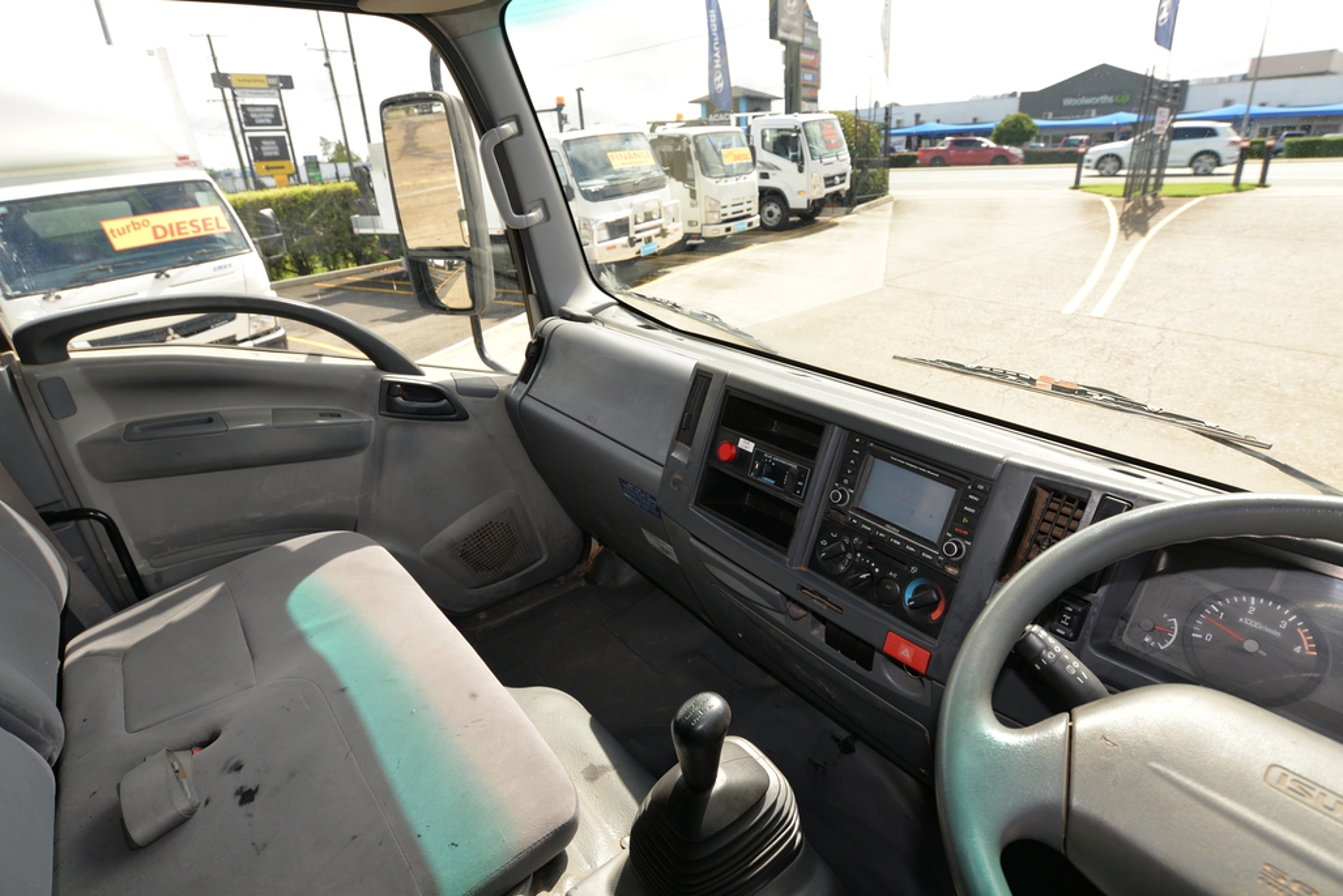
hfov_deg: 90.0
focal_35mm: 18
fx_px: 672
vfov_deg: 67.4
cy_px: 448
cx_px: 672
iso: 100
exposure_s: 1/125
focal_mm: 18
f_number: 5.6
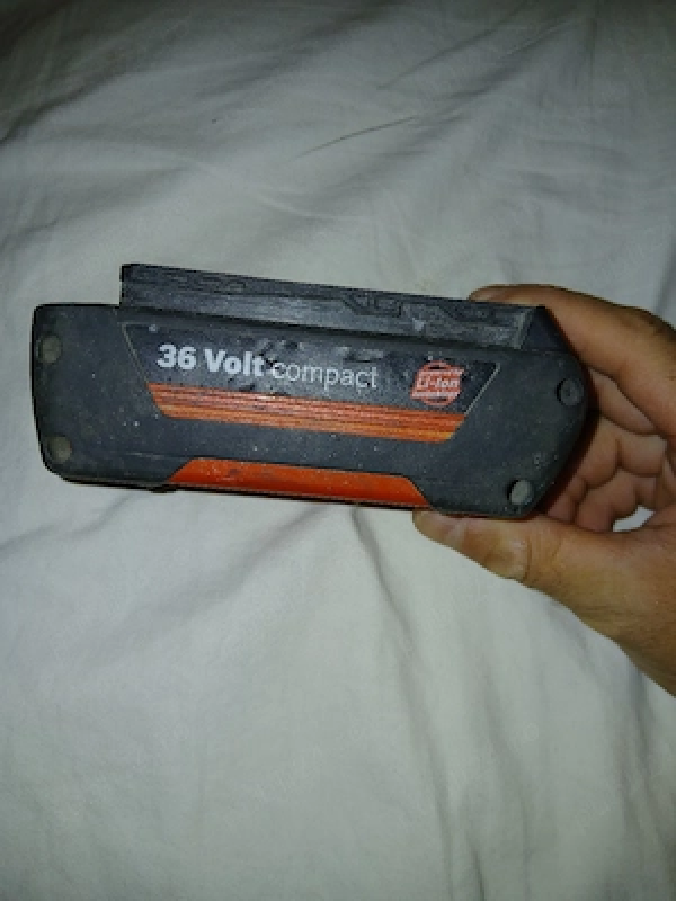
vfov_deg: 67.3
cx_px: 338
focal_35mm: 26
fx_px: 677
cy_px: 450
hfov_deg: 53.1
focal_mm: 3.98
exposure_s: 1/50.3
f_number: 1.8
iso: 25
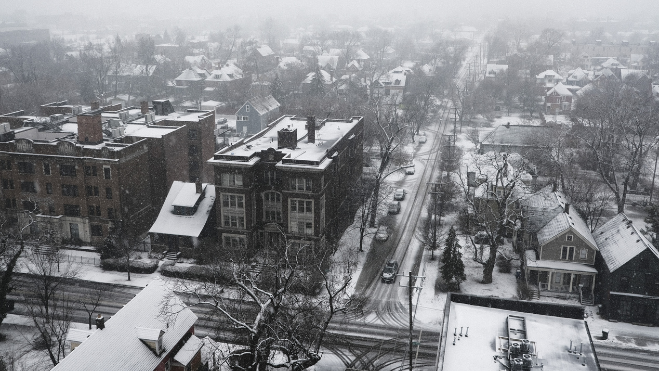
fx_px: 646
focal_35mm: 37
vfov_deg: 31.9
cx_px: 328
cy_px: 161
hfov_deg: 54.0
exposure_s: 1/250
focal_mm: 23
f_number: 6.4
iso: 250
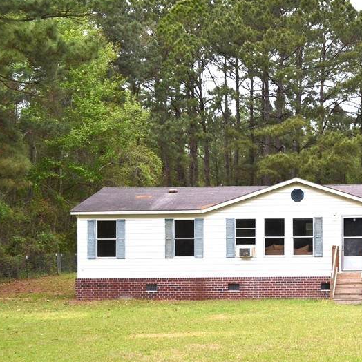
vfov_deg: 23.3
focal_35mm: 74
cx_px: 356
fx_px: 876
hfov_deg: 22.5
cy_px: 219
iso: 100
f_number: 6.3
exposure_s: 1/160
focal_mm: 28
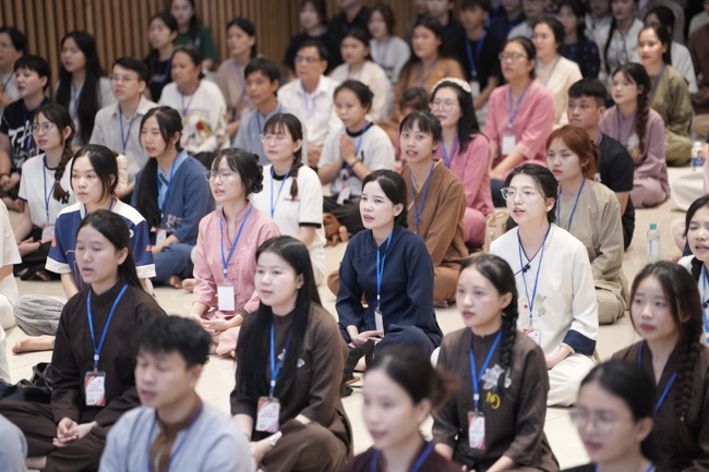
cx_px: 354
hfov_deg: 13.7
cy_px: 236
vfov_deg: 9.1
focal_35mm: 150
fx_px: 2953
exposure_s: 1/160
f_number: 2.8
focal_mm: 150
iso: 2500
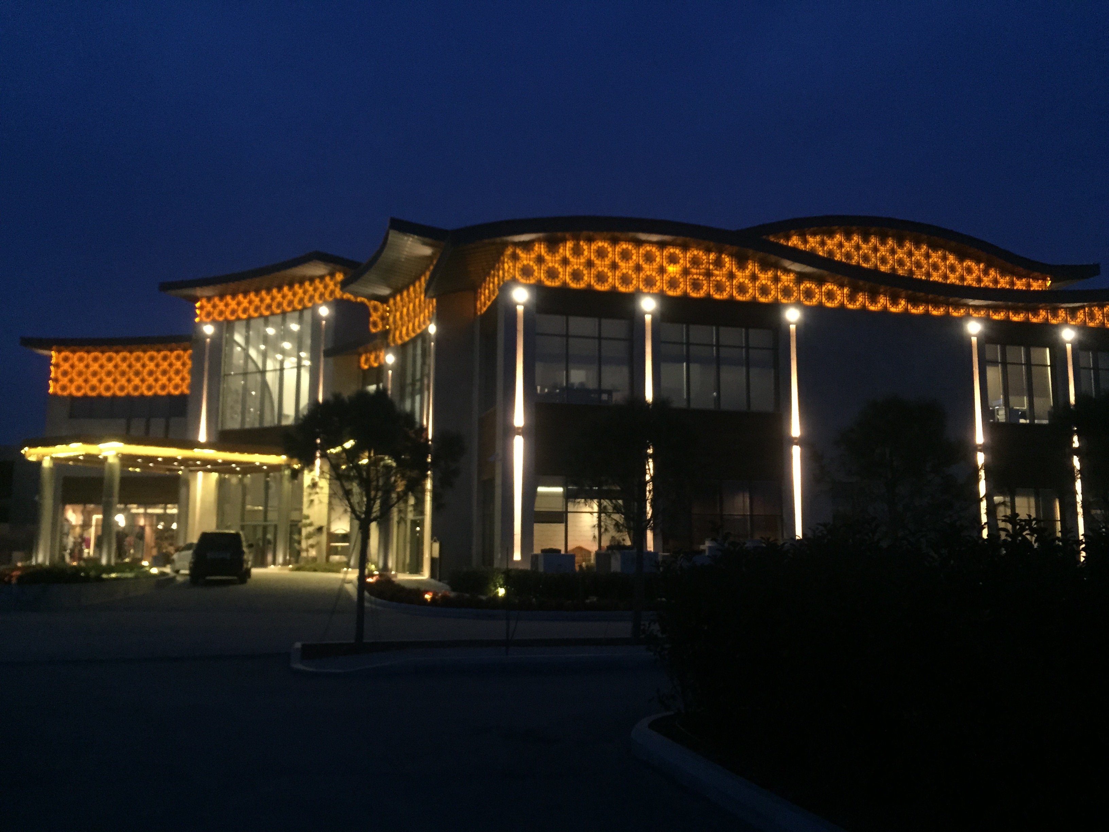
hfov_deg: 61.7
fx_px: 929
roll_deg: -0.4
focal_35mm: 29
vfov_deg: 48.2
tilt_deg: +10.0
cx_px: 554
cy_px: 416
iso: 250
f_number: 2.2
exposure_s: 1/17
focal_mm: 4.15
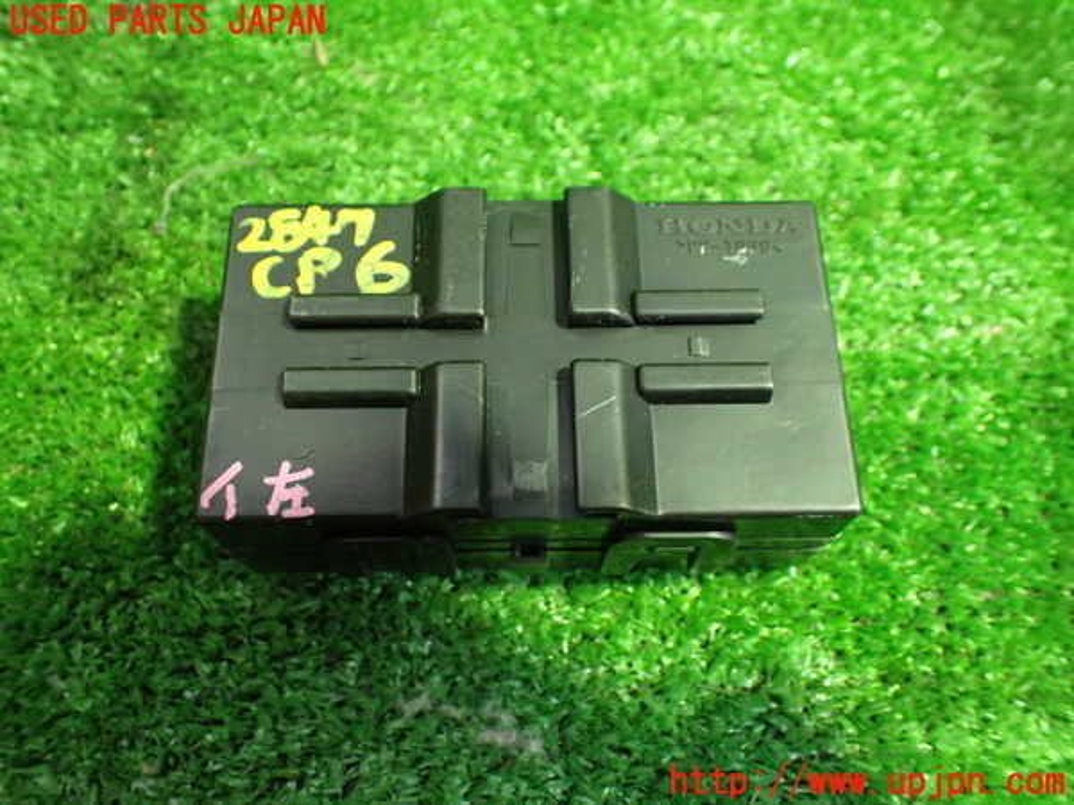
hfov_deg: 60.0
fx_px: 931
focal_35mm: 30
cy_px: 402
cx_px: 537
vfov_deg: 46.8
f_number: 2.3
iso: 800
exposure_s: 1/50
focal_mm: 5.4
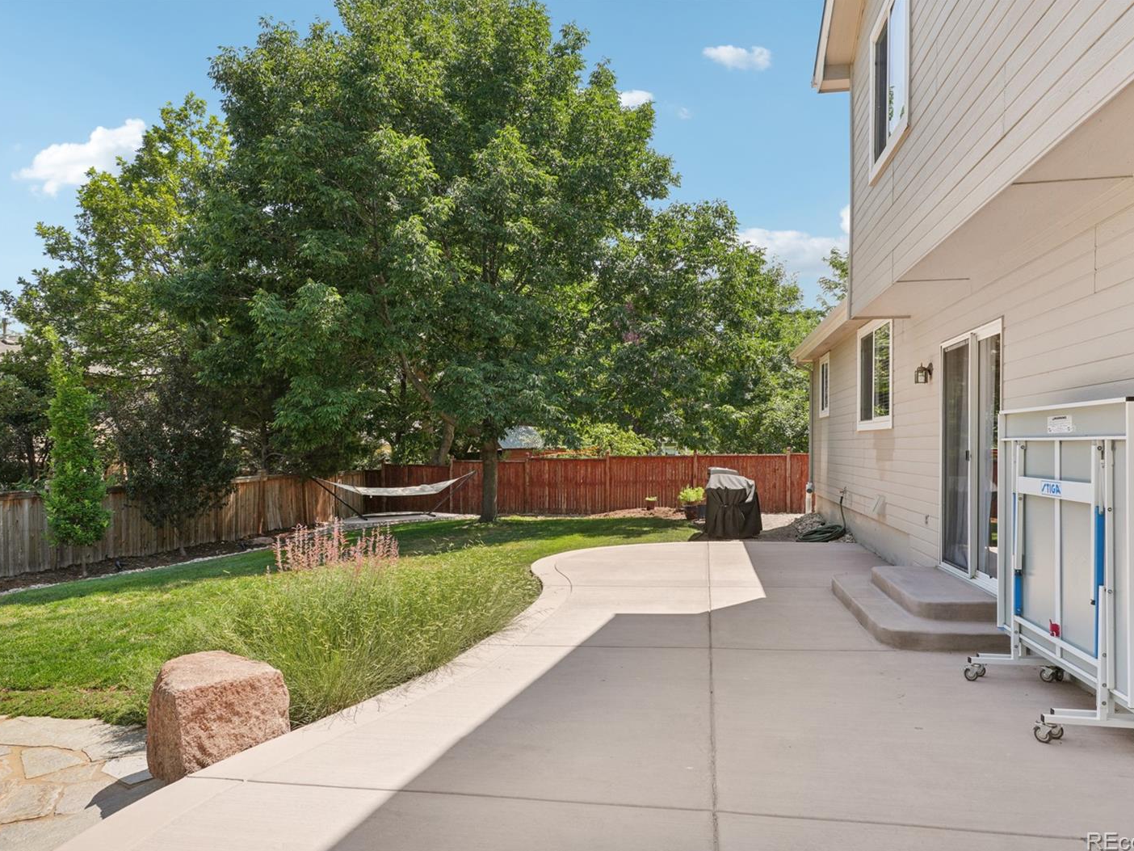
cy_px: 428
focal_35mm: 23
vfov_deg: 58.9
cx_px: 571
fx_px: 753
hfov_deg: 73.9
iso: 100
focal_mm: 14
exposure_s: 1/200
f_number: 8
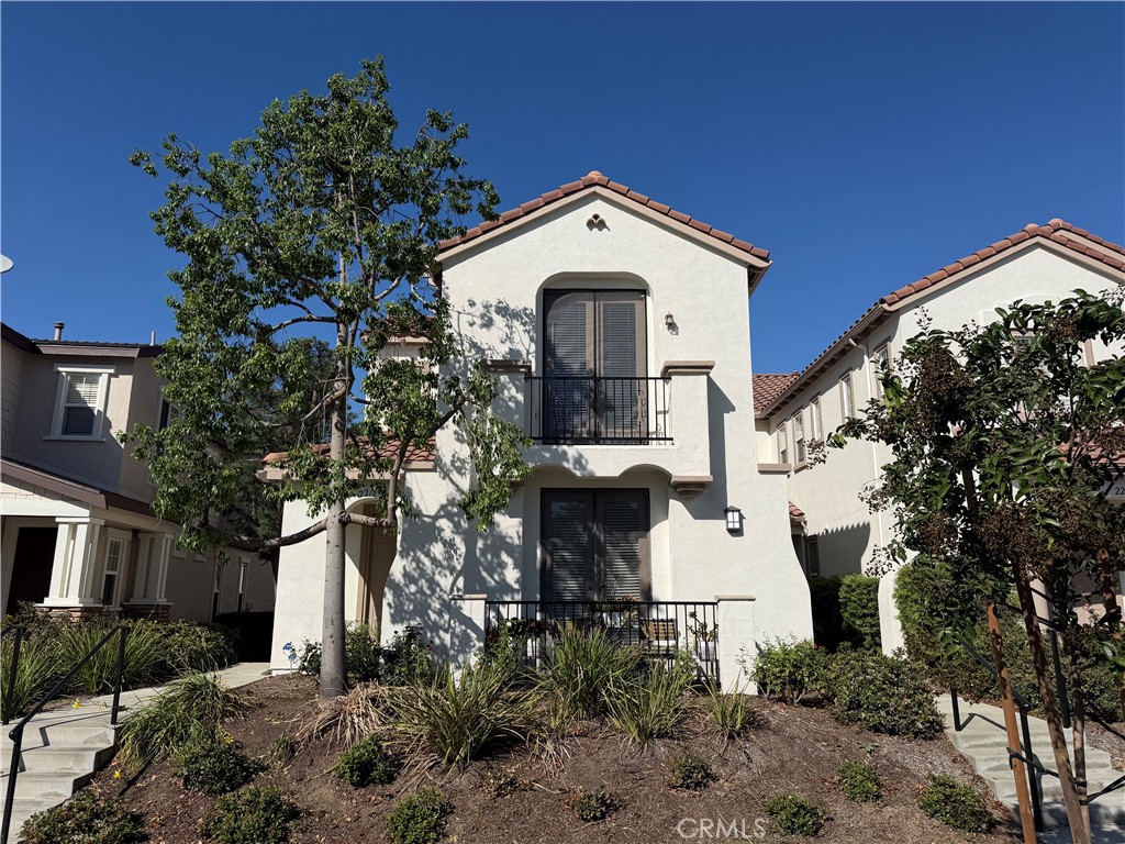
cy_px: 422
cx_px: 562
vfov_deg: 56.8
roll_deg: +0.2
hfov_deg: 71.6
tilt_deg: +13.4
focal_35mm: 24
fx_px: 780
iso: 80
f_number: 1.78
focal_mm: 6.76
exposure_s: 1/9091
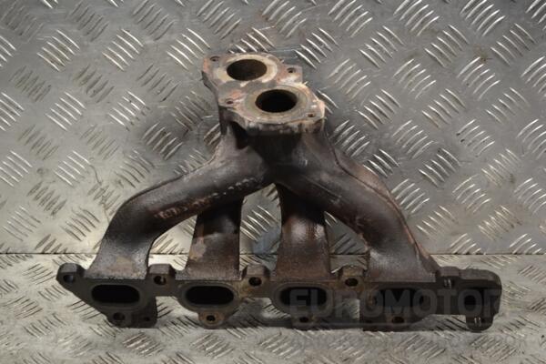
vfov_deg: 19.7
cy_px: 182
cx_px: 273
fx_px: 1046
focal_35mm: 69
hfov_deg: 29.2
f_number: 5.3
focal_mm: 46
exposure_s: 1/30
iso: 220
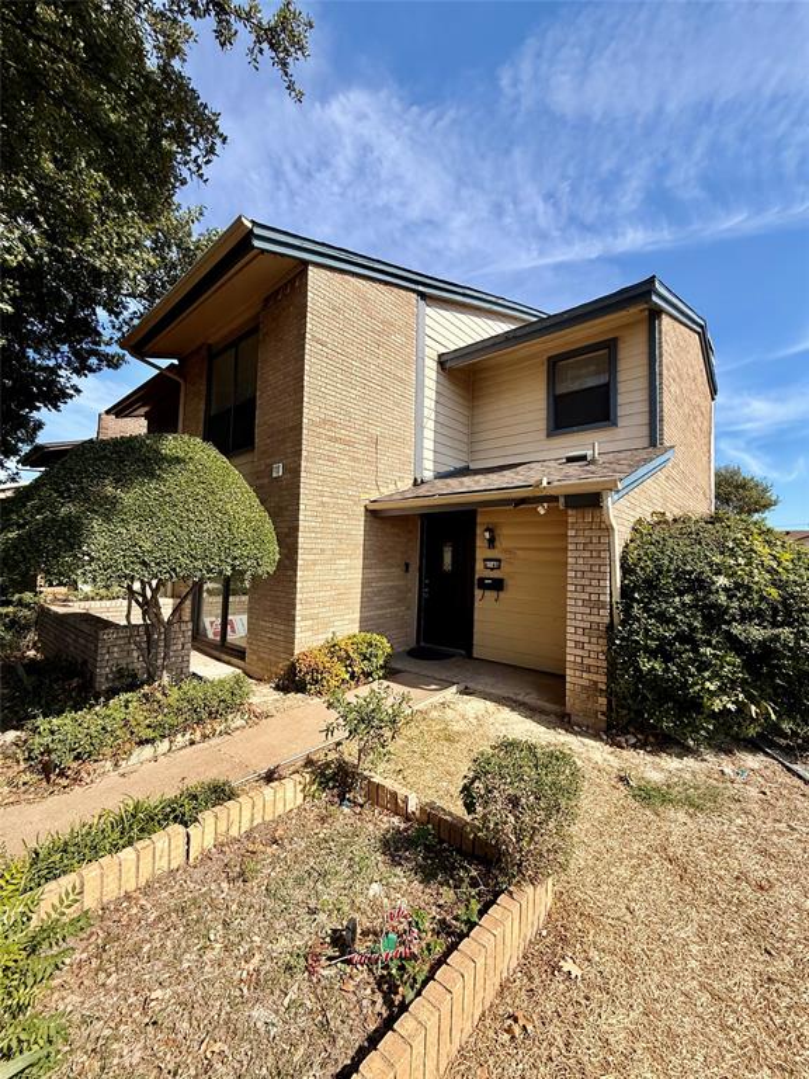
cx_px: 404
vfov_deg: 102.1
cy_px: 540
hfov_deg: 85.7
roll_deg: -1.4
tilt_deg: +4.1
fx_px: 436
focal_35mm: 14
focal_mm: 2.22
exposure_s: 1/1339
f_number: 2.2
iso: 50
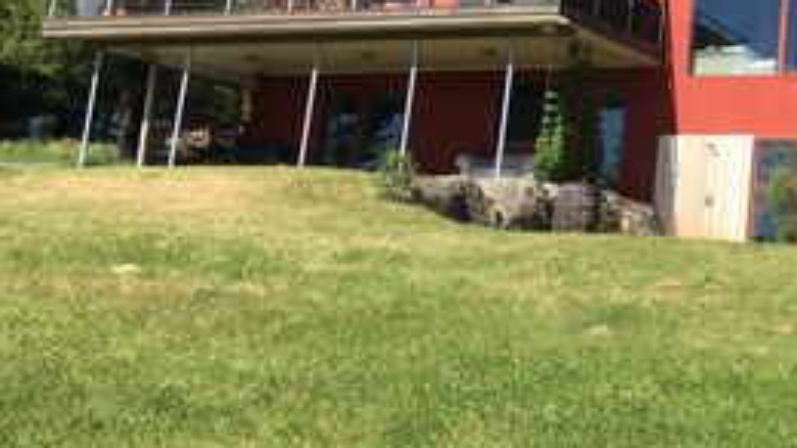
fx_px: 1542
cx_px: 864
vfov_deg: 15.8
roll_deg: -3.2
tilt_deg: +17.8
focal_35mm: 73
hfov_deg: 26.8
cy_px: -104
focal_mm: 4.15
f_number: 2.2
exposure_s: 1/962
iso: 25
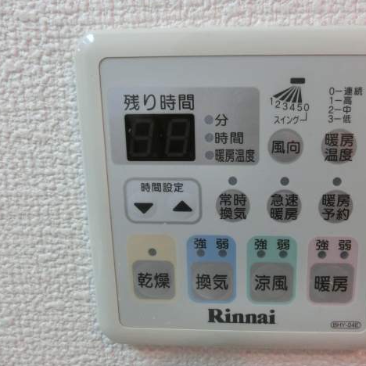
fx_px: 347
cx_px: 239
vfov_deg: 55.6
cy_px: 181
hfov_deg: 54.7
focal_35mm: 29
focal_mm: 4.24
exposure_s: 1/40
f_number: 3
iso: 400
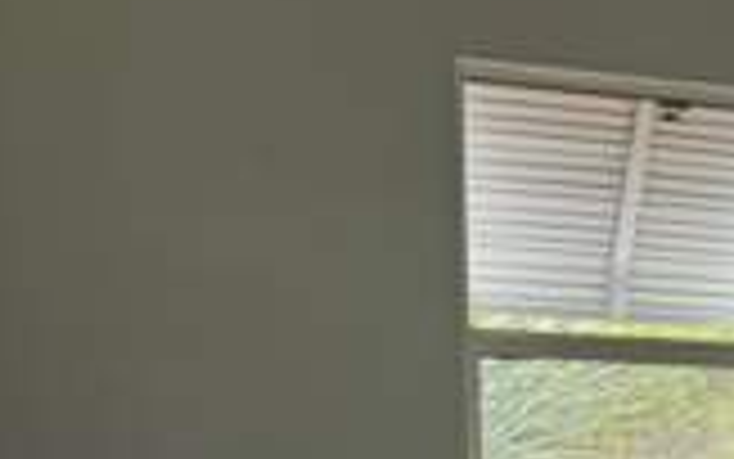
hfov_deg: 25.1
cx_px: 851
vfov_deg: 15.7
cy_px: 736
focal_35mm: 75
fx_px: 1501
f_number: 1.78
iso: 250
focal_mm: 6.76
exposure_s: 1/60
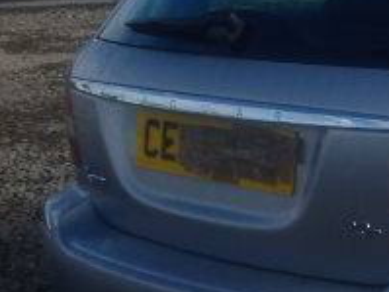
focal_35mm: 116
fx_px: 1303
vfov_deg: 12.7
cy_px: 176
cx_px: 606
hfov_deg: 15.5
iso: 125
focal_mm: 6.4
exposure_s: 1/80
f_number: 13
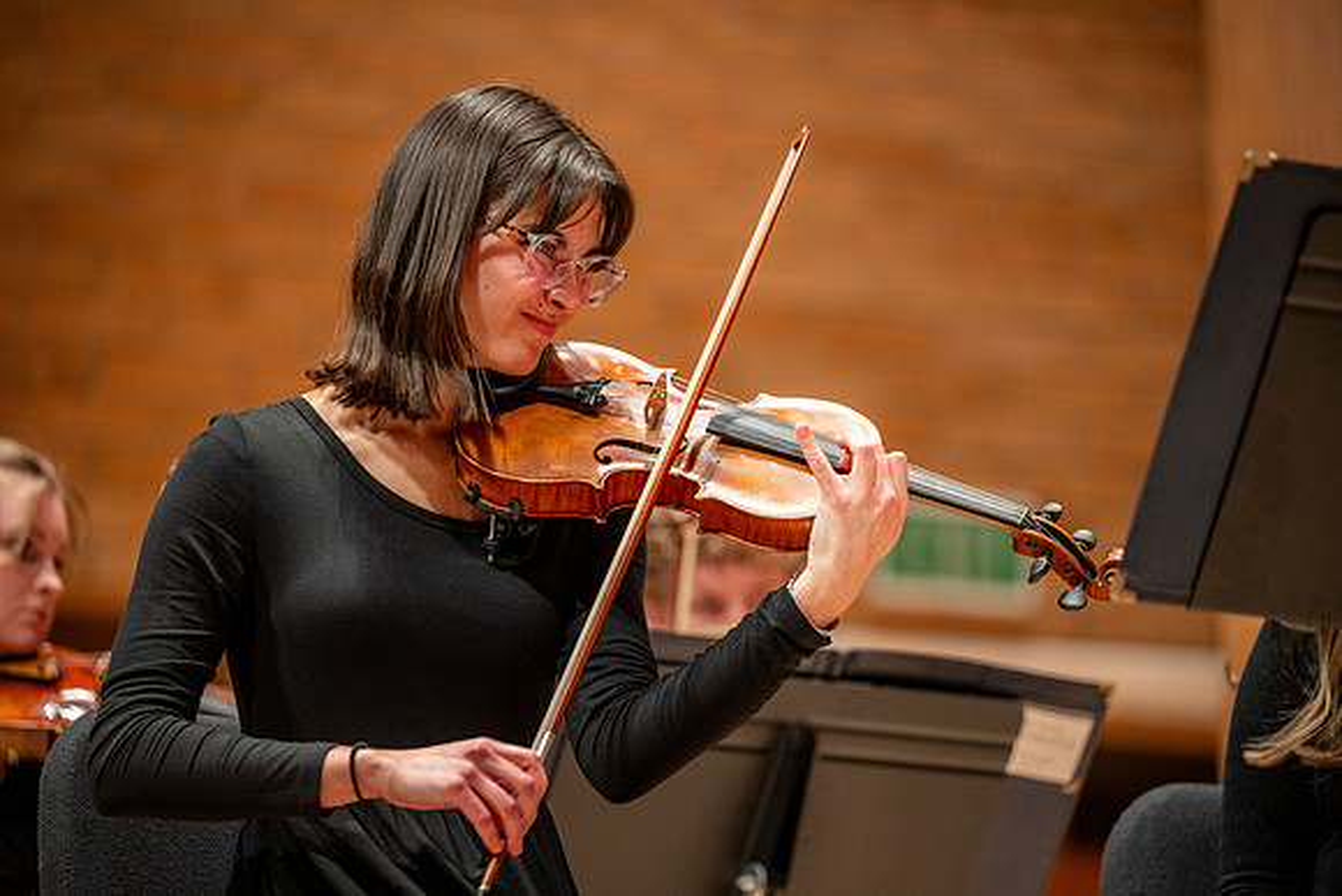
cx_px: 671
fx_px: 5779
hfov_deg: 13.2
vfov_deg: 8.9
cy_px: 448
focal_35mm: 155
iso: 1250
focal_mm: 155
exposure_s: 1/200
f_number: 2.8
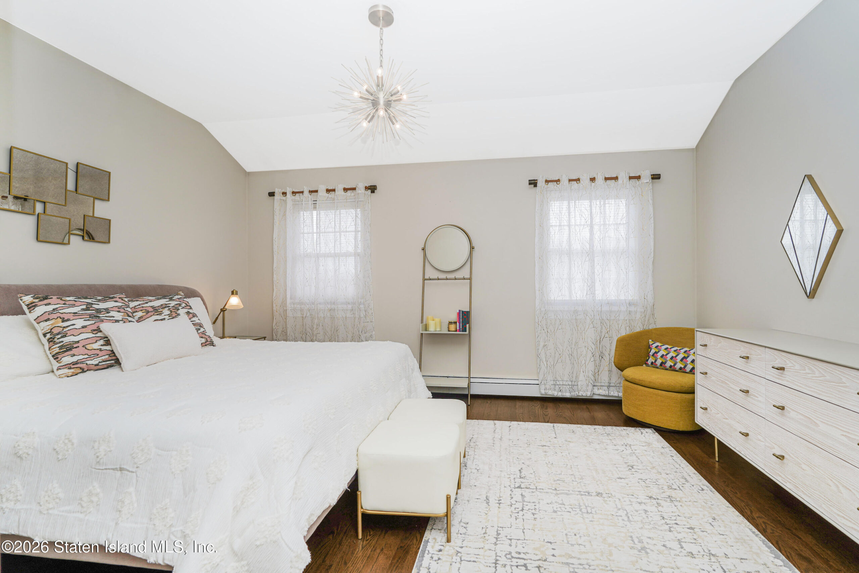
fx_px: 394
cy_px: 286
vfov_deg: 72.1
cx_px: 430
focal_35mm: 16
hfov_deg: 95.0
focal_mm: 16.5
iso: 50
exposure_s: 1/50
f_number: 5
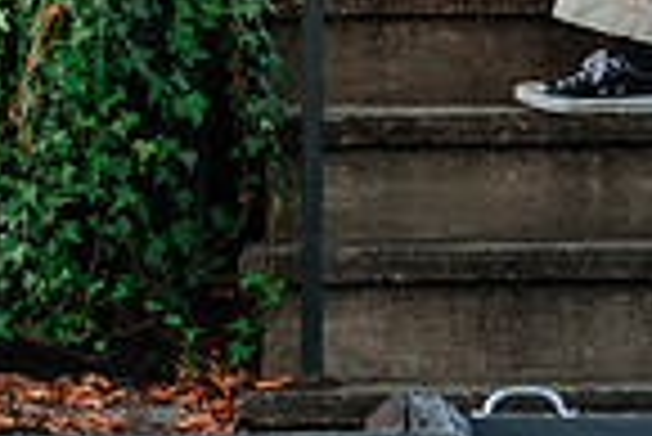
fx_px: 9355
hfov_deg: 4.0
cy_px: -403
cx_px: 330
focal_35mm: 516
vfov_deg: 2.7
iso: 800
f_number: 2.8
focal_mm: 83.8
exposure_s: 1/200
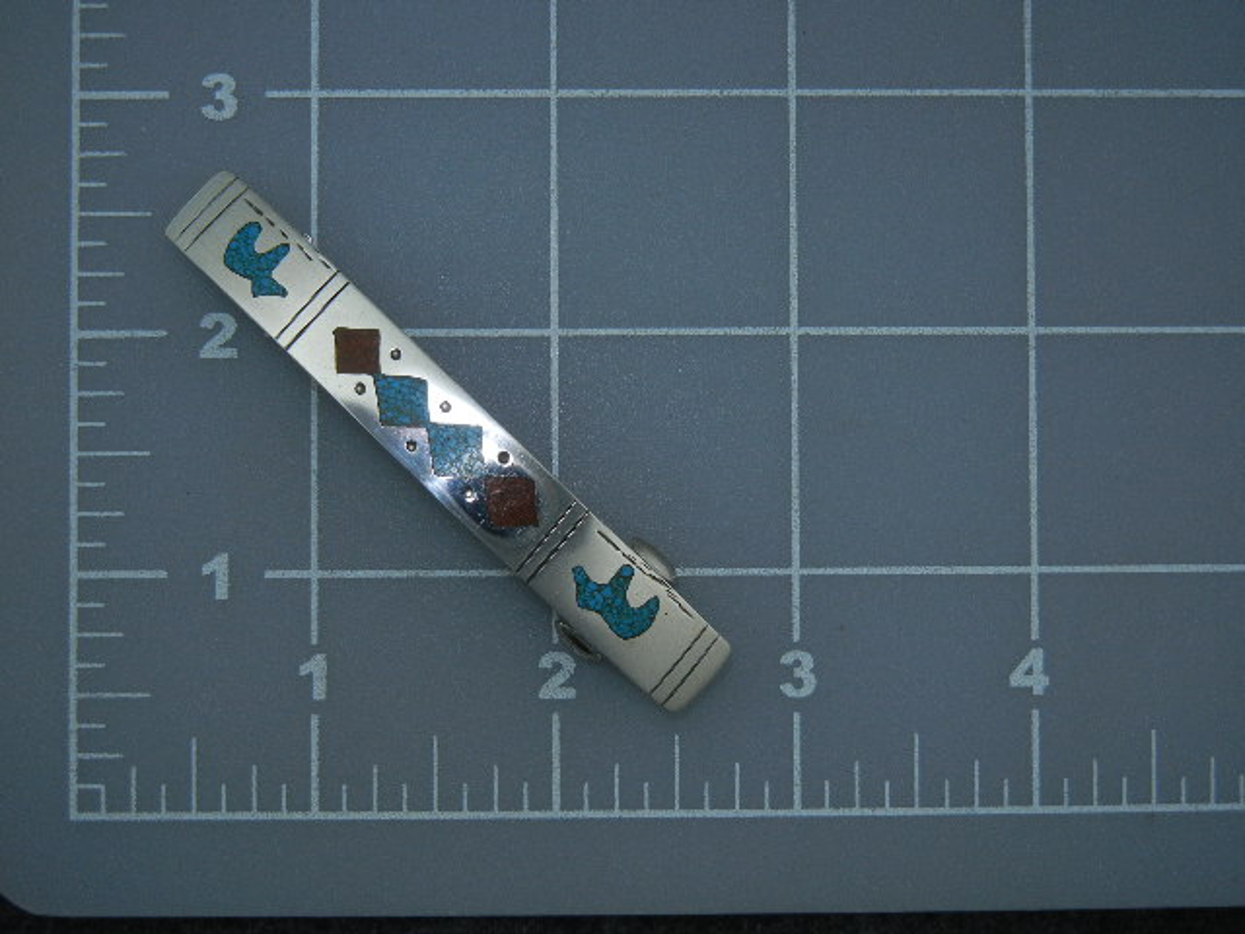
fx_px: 2122
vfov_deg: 24.8
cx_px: 622
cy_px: 467
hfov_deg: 32.7
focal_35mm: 59
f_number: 4
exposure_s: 1/30
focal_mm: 10.6
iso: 200
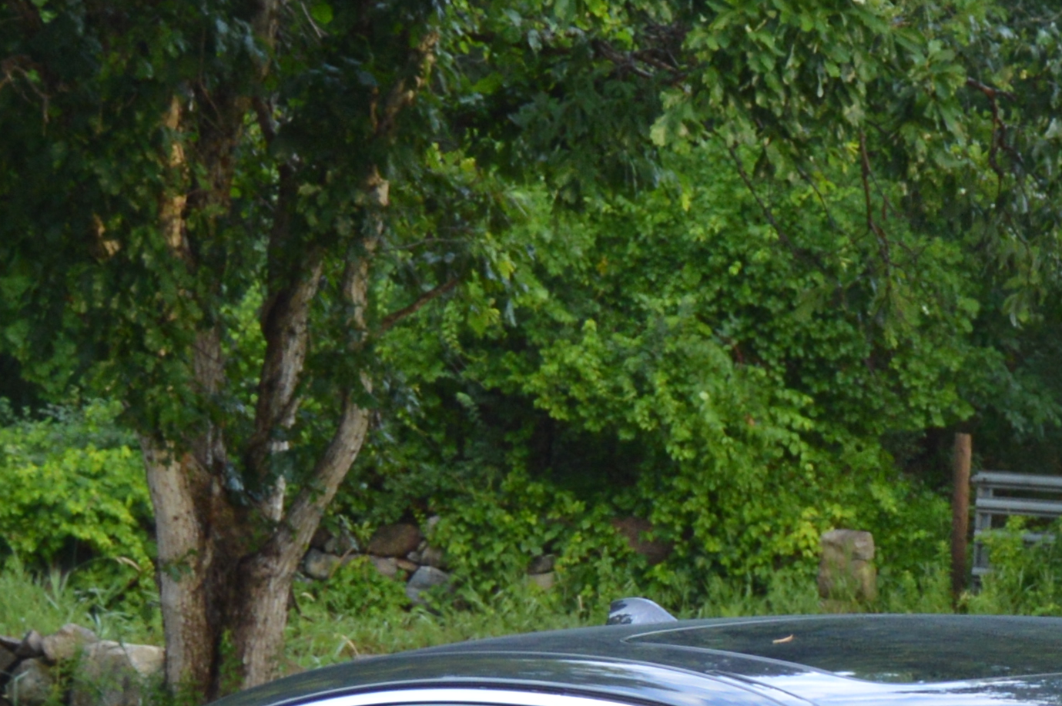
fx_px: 4628
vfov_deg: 8.5
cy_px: 1180
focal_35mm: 157
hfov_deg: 12.5
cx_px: 1578
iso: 400
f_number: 5
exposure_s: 1/100
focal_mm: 24
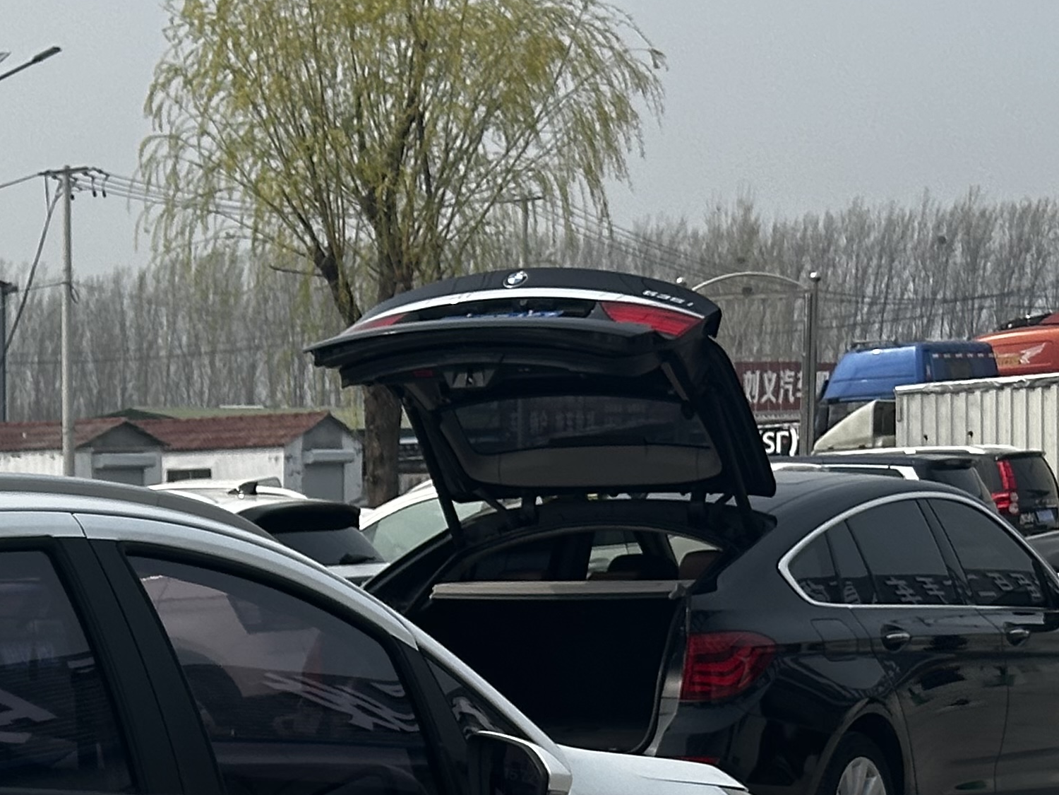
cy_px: 968
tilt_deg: -6.6
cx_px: -240
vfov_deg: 11.3
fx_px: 3946
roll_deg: +0.8
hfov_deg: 14.7
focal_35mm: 129
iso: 64
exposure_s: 1/4367
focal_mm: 6.86
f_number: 1.78
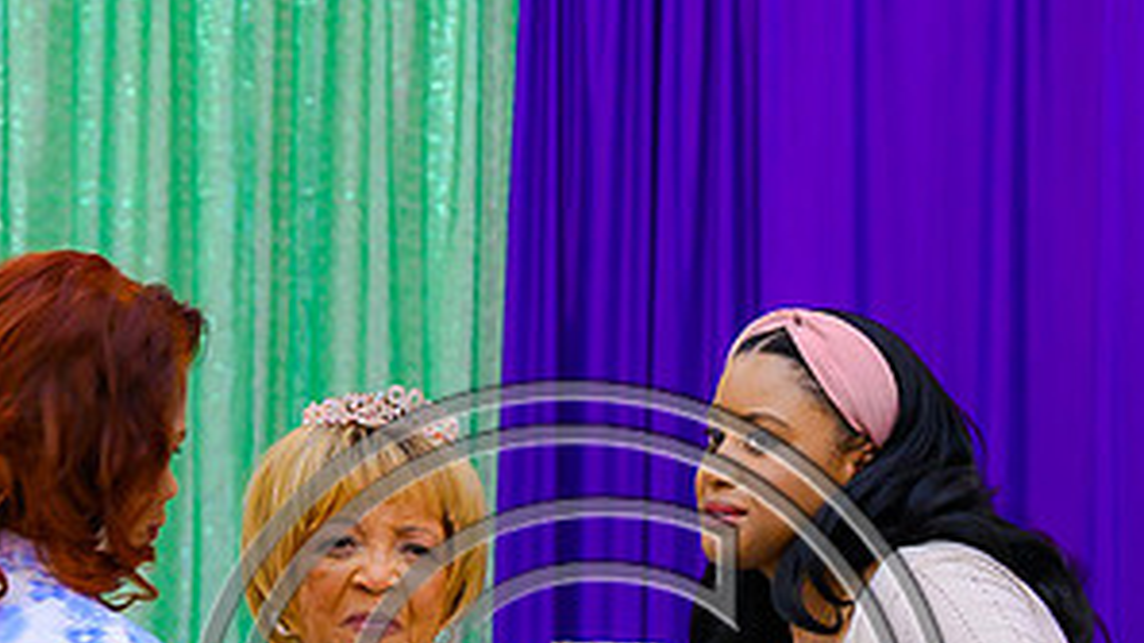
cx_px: 151
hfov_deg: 8.6
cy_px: 797
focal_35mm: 250
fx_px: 7583
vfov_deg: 4.8
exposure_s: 1/100
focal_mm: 70
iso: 450
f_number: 2.8
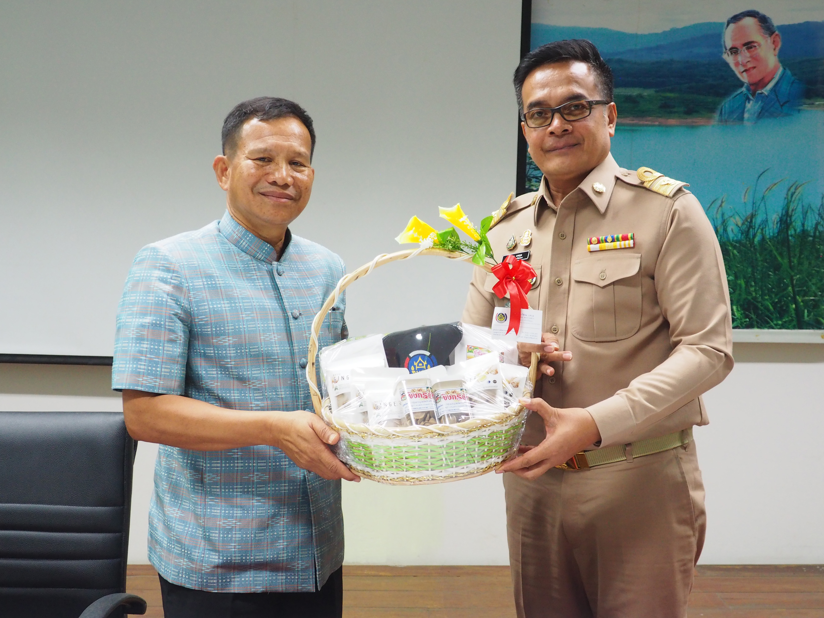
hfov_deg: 54.0
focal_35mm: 34
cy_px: 309
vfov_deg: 41.8
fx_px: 809
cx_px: 412
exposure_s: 1/50
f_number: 4.2
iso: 1600
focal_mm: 17
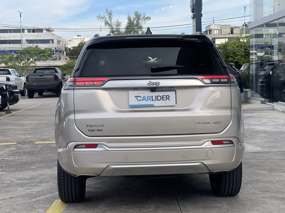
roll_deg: +1.7
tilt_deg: -3.4
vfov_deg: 22.9
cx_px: 142
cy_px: 106
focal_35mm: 64
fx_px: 527
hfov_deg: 30.3
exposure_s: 1/630
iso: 32
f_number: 2.2
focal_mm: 7.5
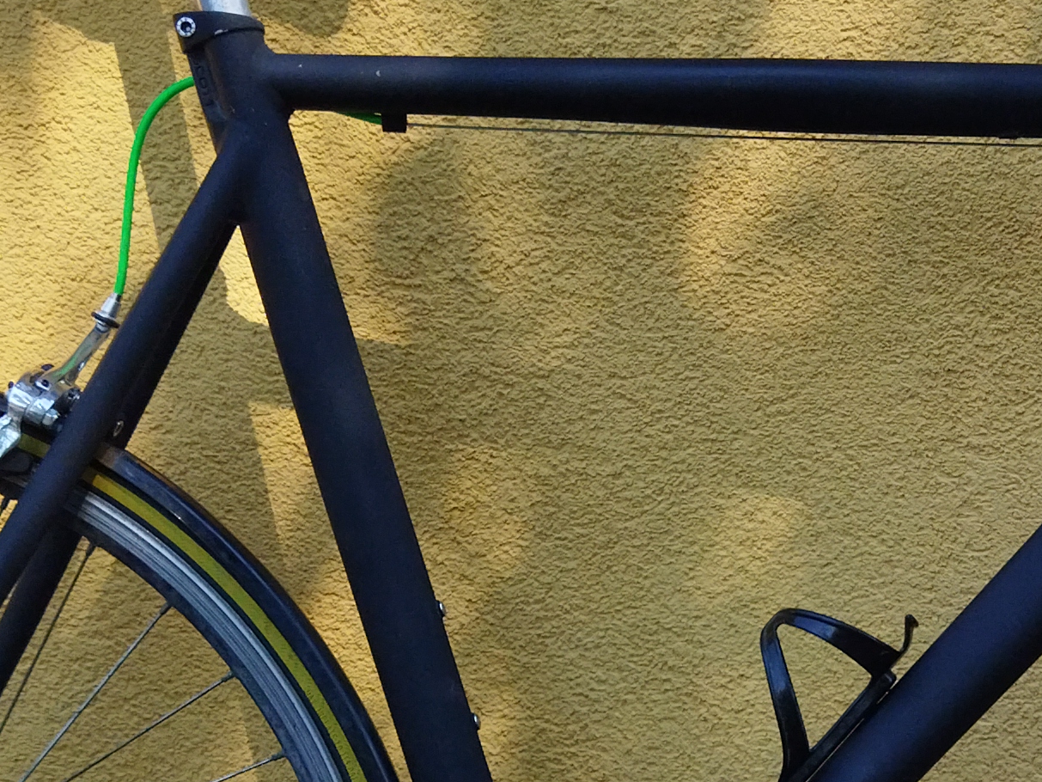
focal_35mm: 89
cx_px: 763
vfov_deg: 16.2
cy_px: 841
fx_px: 2679
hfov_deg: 21.8
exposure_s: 1/984
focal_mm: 4.71
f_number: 1.79
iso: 99
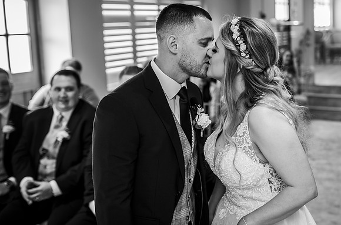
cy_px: 74
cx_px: 226
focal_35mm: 47
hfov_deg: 41.8
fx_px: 440
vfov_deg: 28.5
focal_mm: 35
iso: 200
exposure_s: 1/100
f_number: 2.5
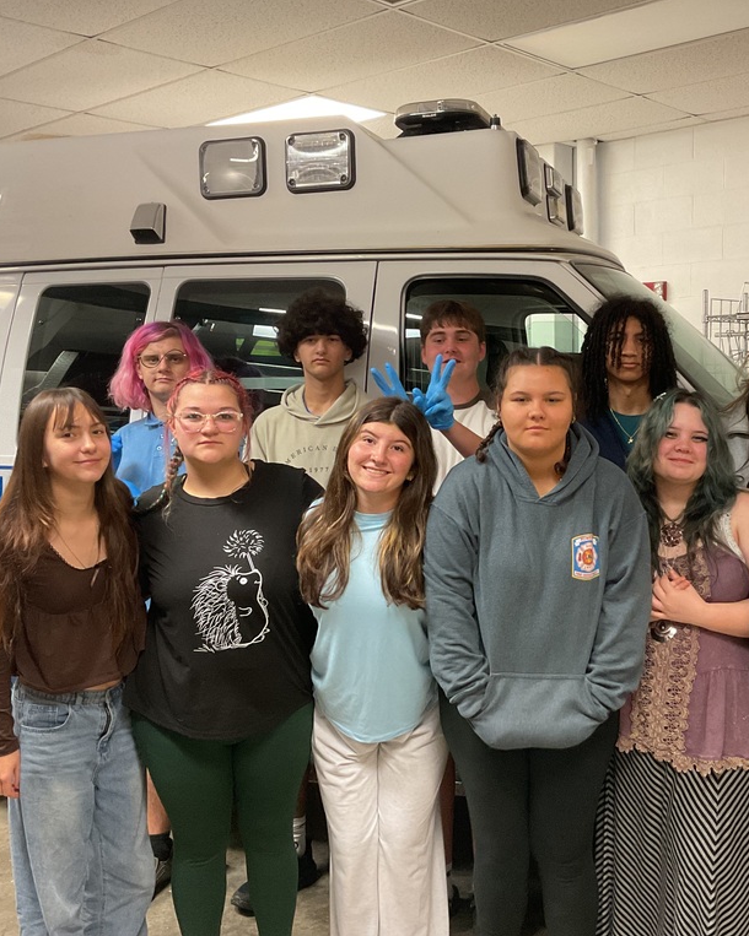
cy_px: 466
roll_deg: +1.6
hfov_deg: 38.8
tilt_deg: -5.3
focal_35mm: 38
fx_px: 1053
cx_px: 485
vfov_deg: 47.9
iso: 200
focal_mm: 3
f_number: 1.8
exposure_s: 1/60
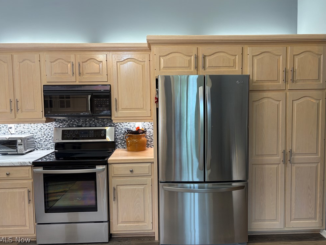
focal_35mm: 27
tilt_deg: -3.0
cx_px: 166
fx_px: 254
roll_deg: +1.4
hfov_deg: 65.3
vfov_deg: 51.4
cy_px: 118
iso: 100
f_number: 1.6
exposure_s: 1/60
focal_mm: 5.96
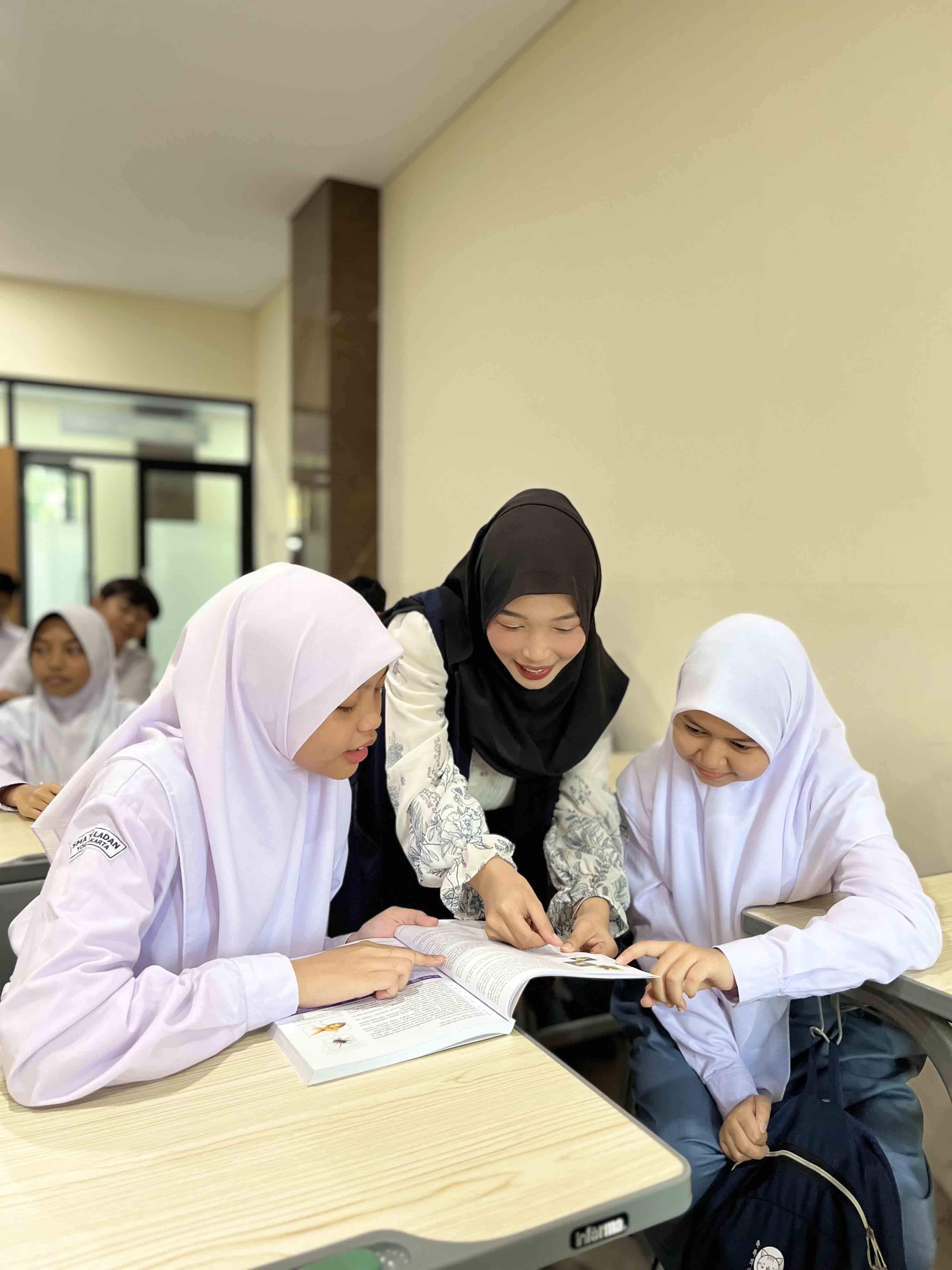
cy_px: 635
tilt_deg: -3.1
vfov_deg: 67.3
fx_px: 953
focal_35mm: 26
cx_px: 476
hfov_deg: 53.1
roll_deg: -0.1
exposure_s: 1/50
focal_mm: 5.1
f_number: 1.6
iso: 160
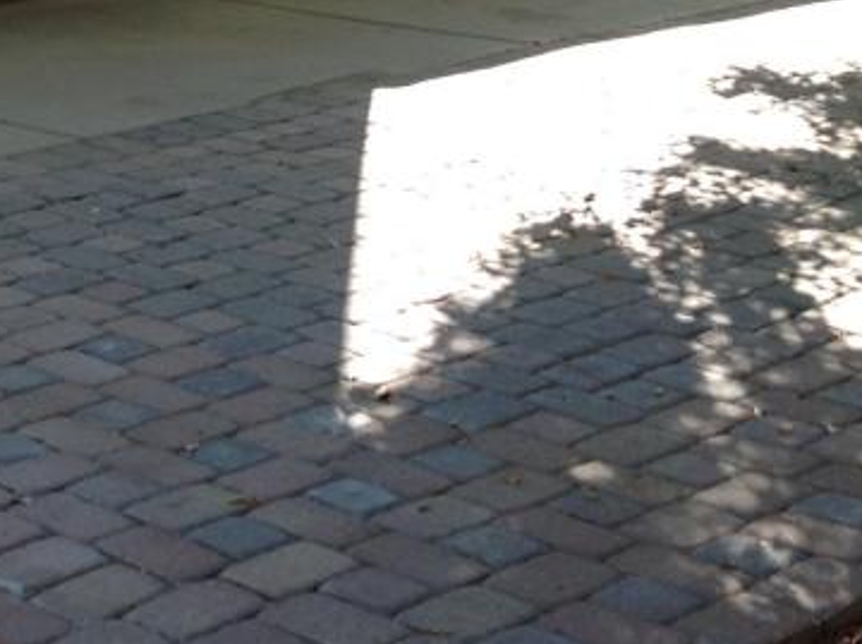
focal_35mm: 100
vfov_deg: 14.6
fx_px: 2487
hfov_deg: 18.7
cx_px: -160
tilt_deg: -12.1
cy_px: 77
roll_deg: +0.9
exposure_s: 1/277
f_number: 2.4
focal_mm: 4.28
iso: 50
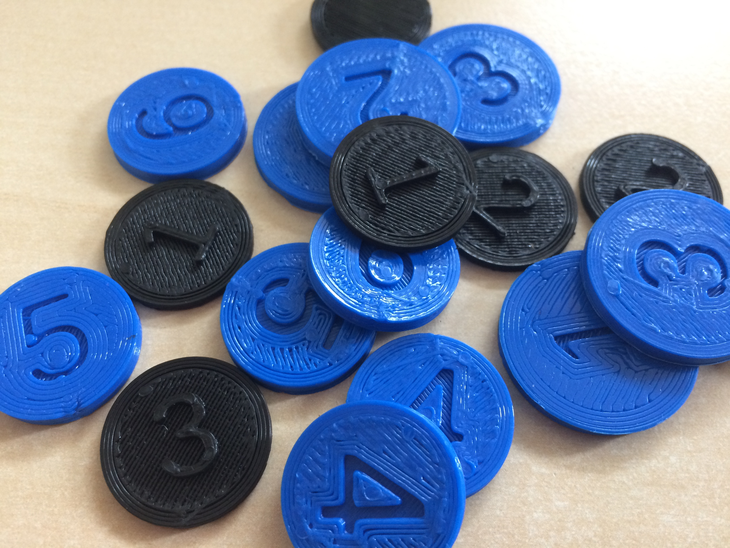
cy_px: 274
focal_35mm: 29
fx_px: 612
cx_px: 365
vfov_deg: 48.2
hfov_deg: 61.7
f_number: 2.2
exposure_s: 1/33
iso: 200
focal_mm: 4.15
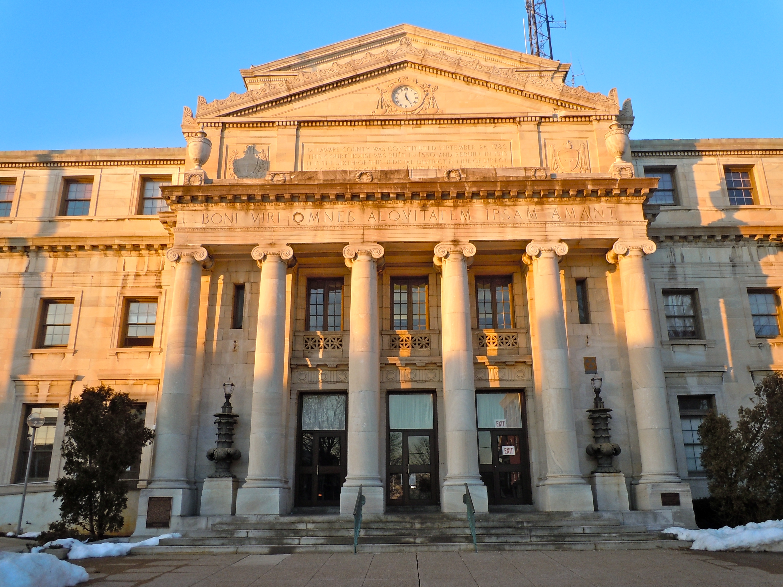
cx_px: 392
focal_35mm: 28
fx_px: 633
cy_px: 294
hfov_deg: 63.4
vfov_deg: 49.7
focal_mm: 5
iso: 100
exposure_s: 1/125
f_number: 3.7
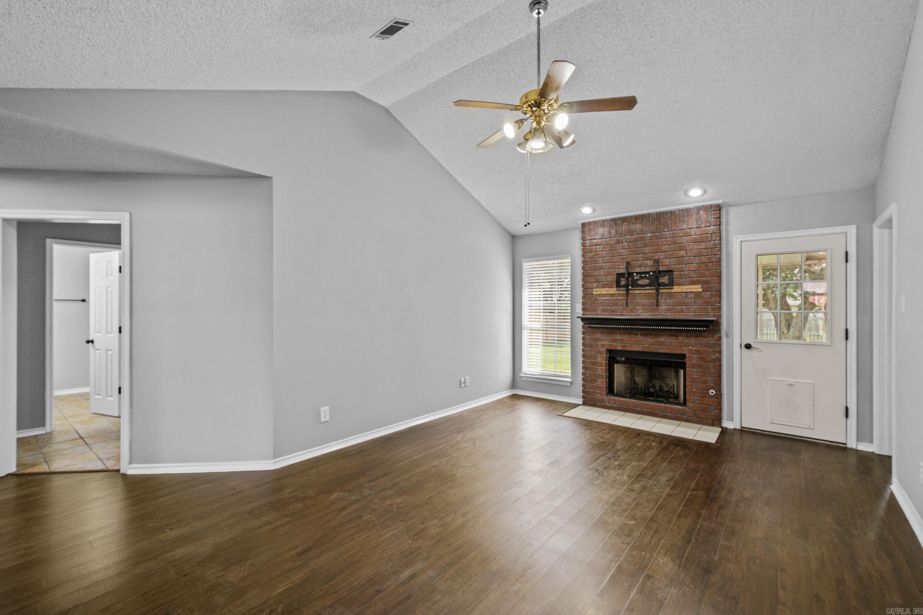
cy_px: 308
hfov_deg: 100.4
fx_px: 385
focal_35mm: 15
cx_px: 462
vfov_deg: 77.3
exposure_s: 1/13
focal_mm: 10
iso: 400
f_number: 8
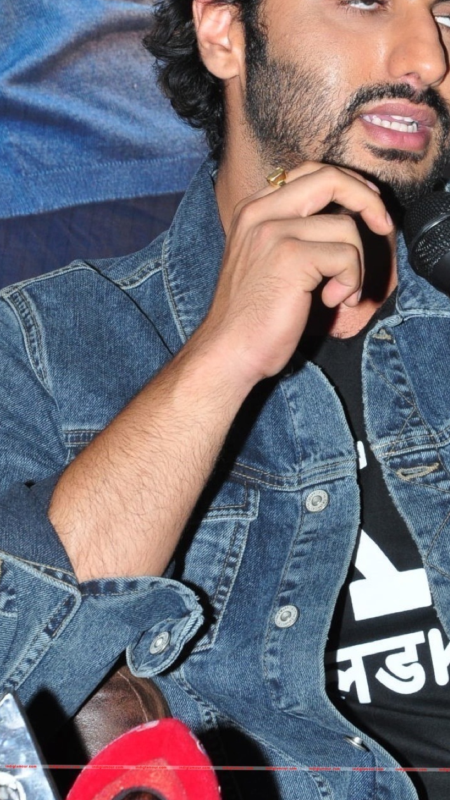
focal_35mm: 207
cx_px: 367
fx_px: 4393
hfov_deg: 5.9
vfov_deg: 10.4
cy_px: 341
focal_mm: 92
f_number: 14
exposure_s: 1/125
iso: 800
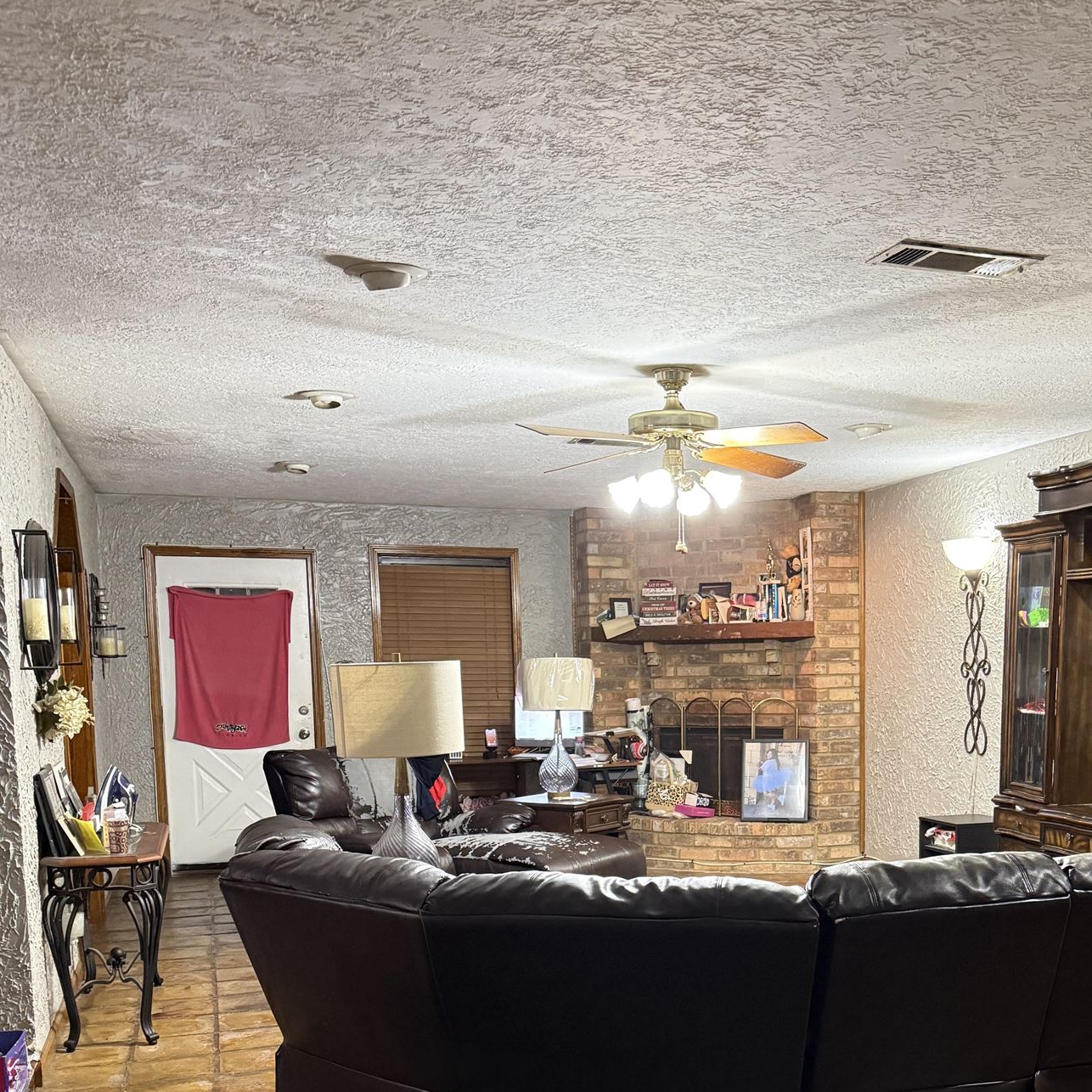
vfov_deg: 42.5
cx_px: 710
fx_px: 1356
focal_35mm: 38
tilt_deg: -6.2
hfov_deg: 43.4
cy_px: 819
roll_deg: +0.4
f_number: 1.78
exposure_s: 1/60
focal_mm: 6.76
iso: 640
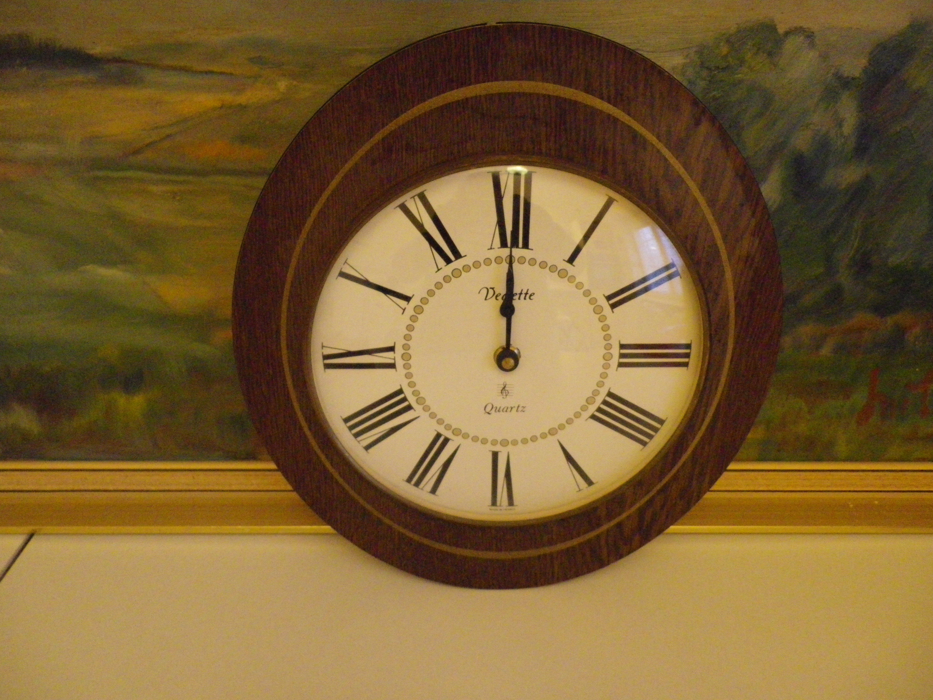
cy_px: 350
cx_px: 466
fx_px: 755
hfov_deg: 63.4
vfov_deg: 49.7
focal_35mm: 28
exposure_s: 1/40
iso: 800
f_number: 2.6
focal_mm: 4.9
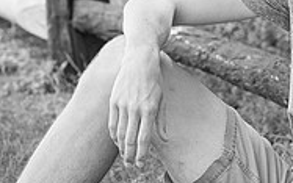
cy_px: -7
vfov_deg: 3.8
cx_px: 353
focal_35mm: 347
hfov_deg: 6.0
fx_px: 2772
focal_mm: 110
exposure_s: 1/200
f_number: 5.6
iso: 400
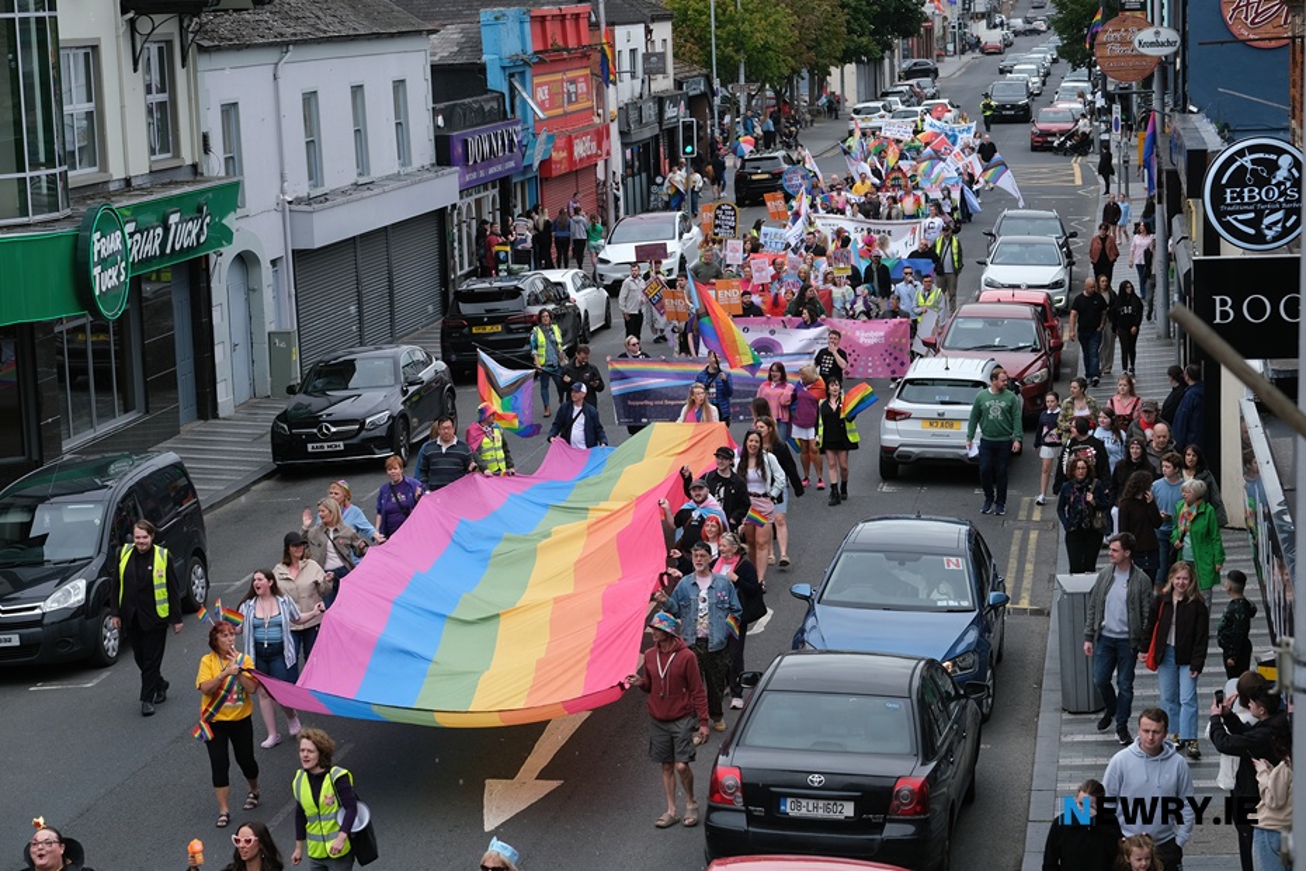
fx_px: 2938
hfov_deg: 25.1
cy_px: 436
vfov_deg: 16.9
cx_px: 653
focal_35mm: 81
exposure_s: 1/500
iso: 400
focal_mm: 54.1
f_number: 5.6
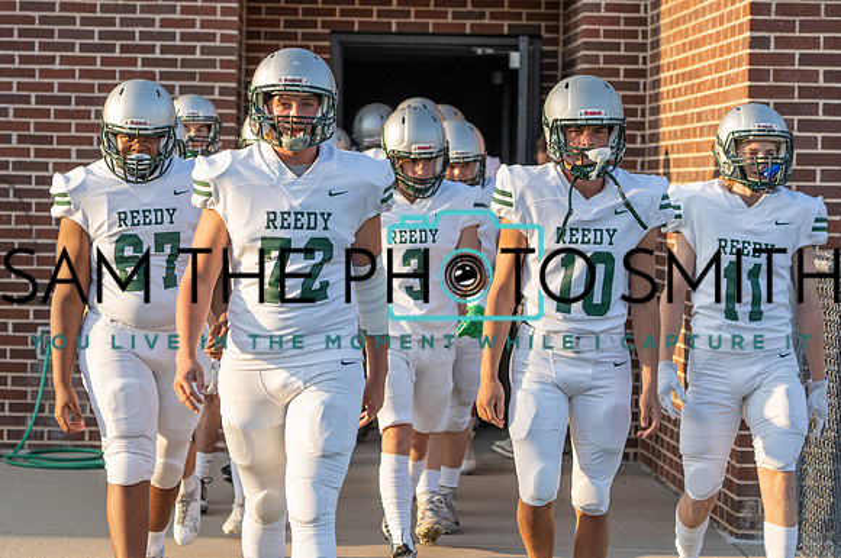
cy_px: 248
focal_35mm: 121
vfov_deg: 11.3
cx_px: 401
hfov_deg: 17.0
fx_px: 2820
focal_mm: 100
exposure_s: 1/1000
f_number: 4.5
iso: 640
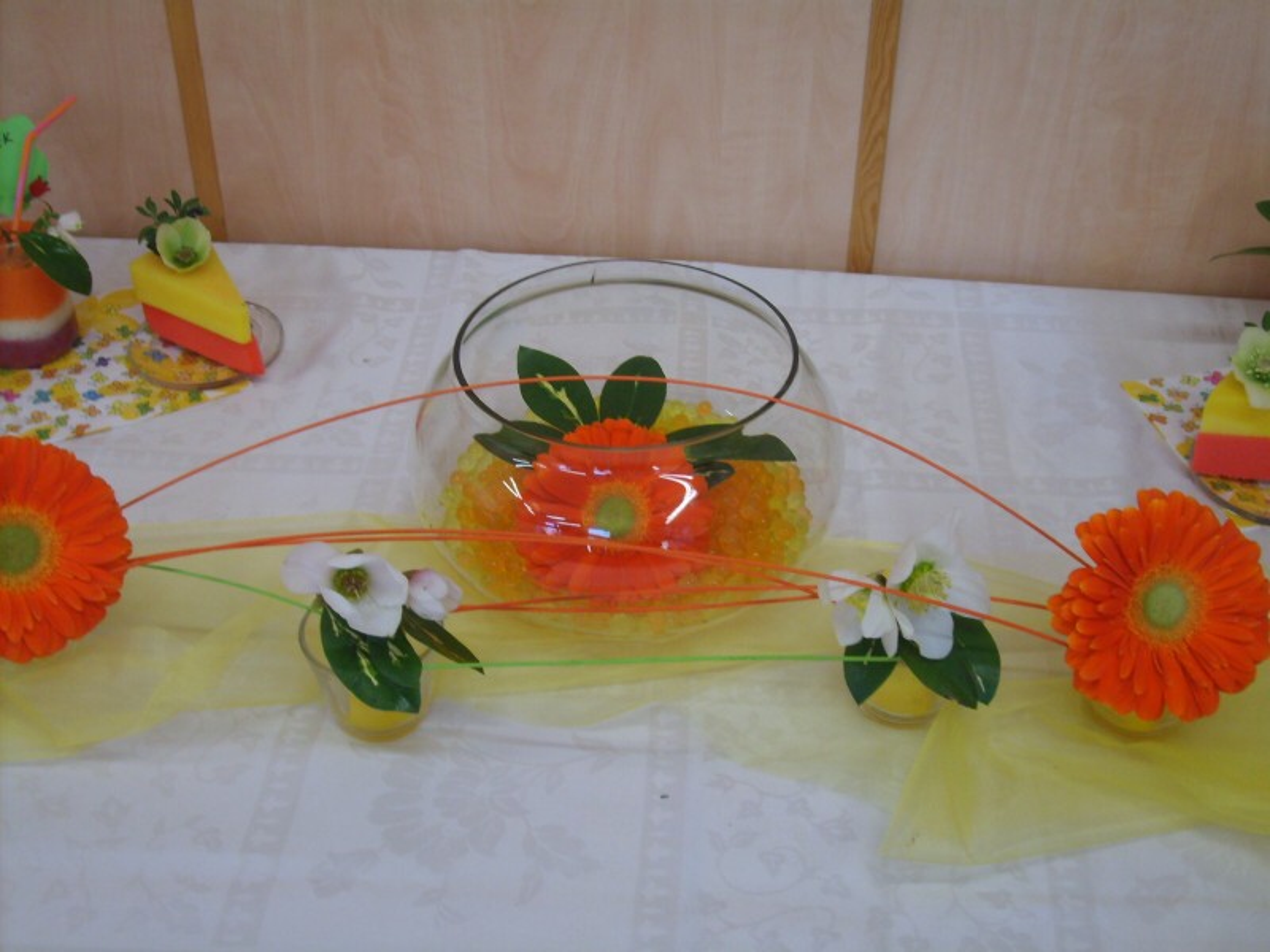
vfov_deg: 33.6
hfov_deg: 43.9
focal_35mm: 43
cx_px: 635
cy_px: 476
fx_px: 1578
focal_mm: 7.2
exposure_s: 1/45
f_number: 3
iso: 93
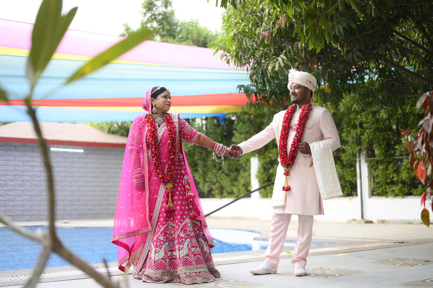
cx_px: 216
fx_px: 601
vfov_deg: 27.0
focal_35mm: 50
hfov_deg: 39.6
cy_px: 144
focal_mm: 50
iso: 160
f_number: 1.8
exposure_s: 1/500
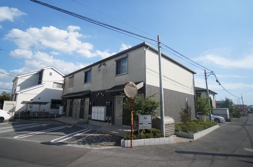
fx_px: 168
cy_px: 84
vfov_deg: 52.9
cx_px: 126
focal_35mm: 24
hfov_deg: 73.9
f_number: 2.8
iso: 200
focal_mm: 16
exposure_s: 1/4000
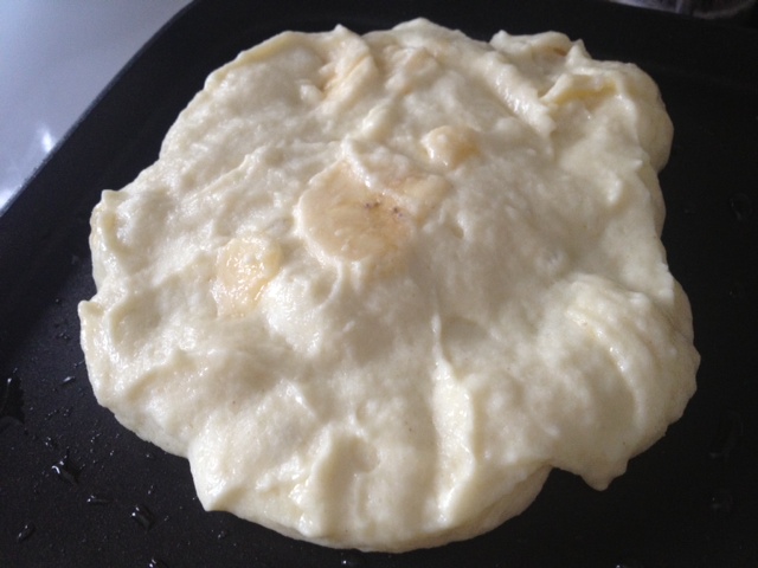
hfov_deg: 52.6
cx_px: 379
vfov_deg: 40.7
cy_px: 284
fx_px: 766
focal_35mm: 35
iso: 160
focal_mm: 4.28
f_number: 2.4
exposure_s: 1/20
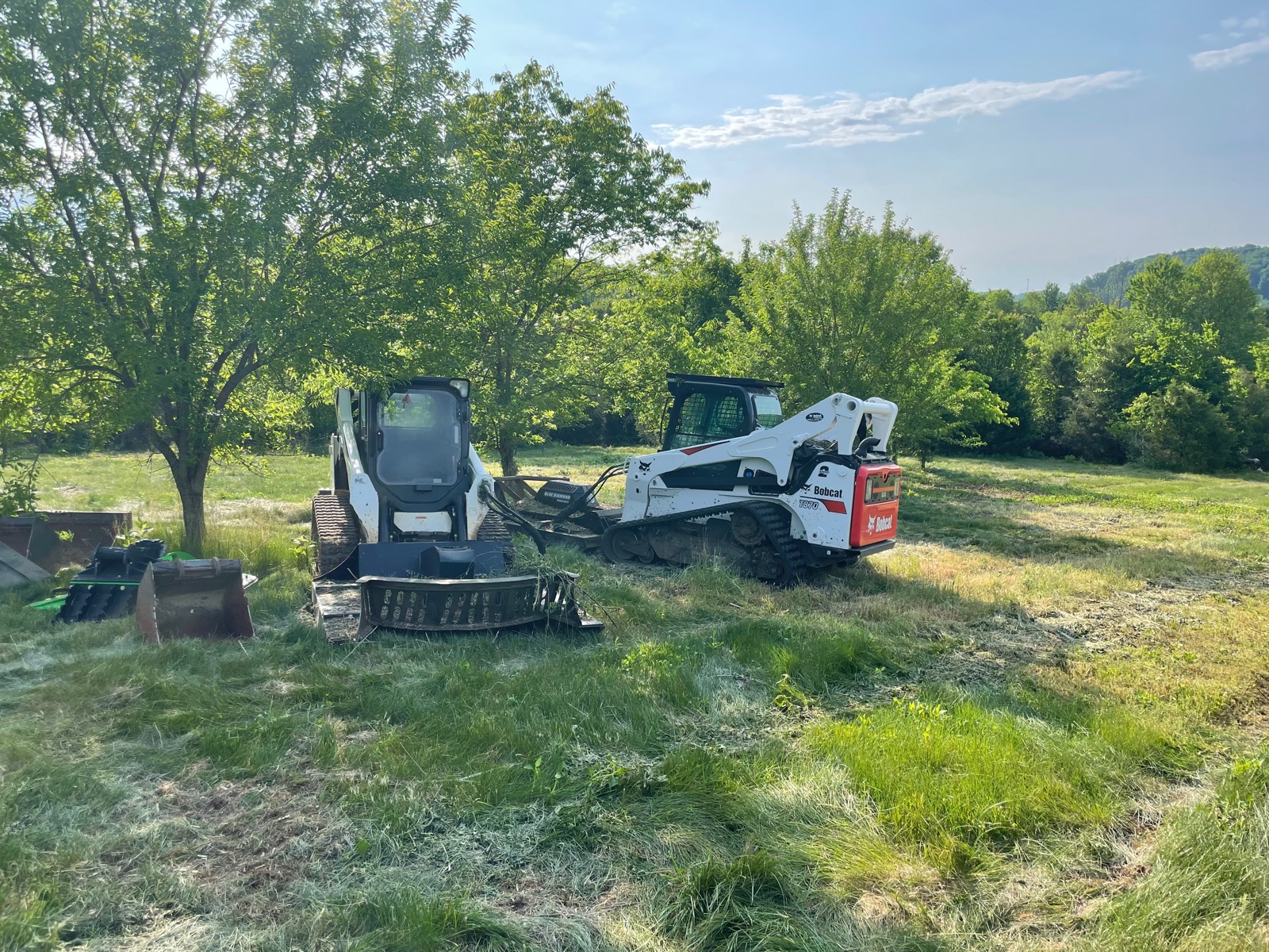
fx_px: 953
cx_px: 634
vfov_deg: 53.1
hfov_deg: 67.3
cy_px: 476
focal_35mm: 26
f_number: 1.6
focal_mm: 4.2
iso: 32
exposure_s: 1/1770
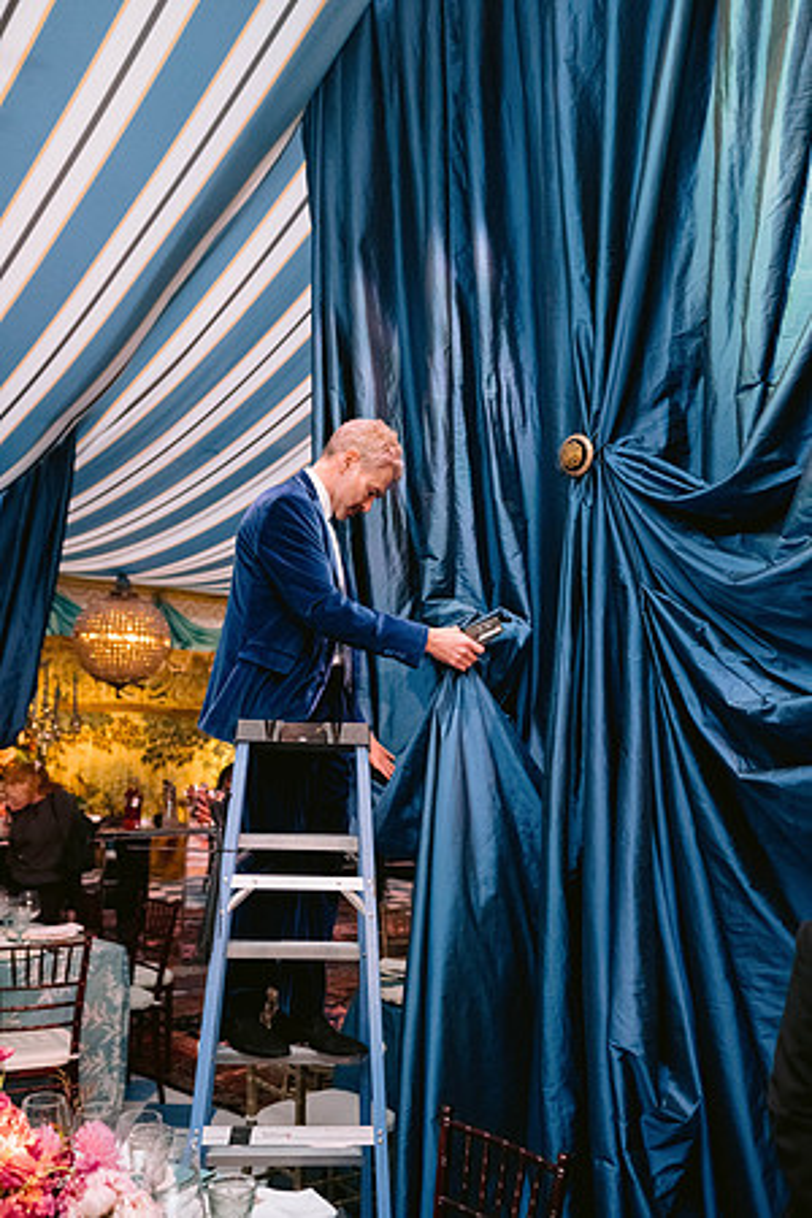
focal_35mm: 35
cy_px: 609
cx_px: 406
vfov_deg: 54.4
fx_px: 1184
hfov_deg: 37.9
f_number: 2.8
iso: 3200
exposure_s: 1/100
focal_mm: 35
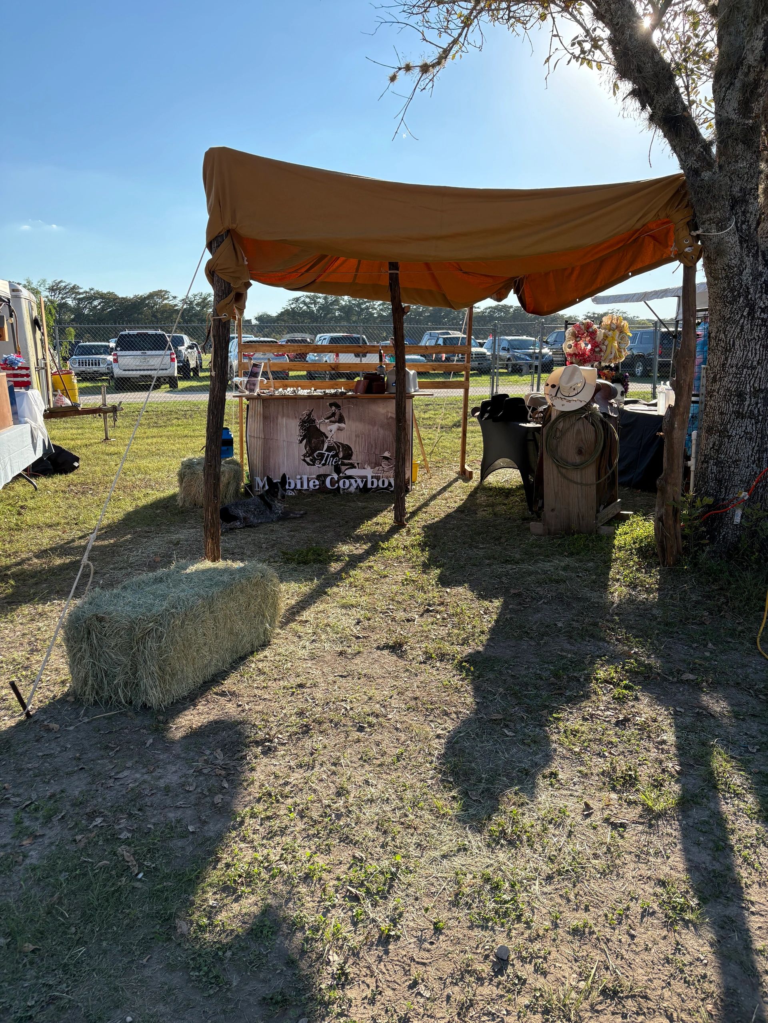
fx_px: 769
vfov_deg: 67.3
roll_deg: +1.1
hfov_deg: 53.1
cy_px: 512
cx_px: 384
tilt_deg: -11.9
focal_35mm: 26
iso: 64
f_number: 1.6
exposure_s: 1/2012
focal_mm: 5.96
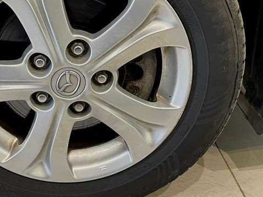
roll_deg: +0.4
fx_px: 372
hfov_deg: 38.2
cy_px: 48
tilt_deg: -23.0
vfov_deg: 29.2
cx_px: 76
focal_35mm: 49
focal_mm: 4.2
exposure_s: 1/50
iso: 250
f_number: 1.6
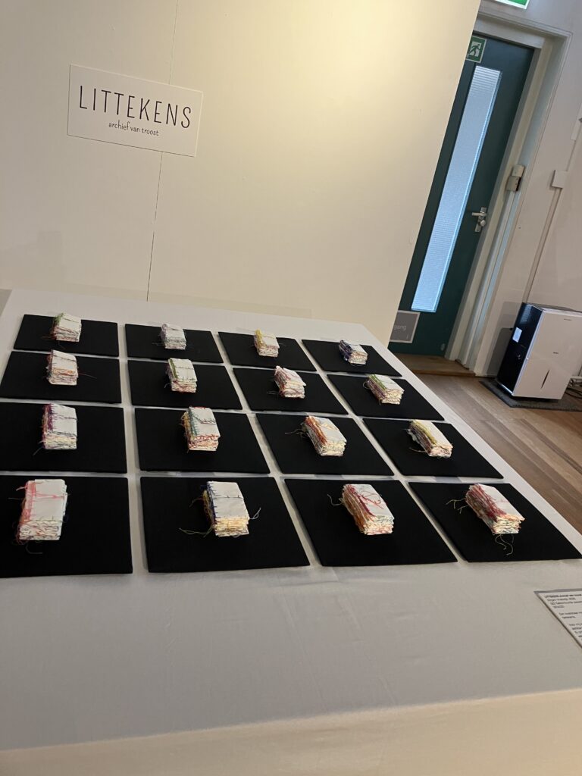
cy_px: 388
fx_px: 628
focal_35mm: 28
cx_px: 291
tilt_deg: -22.0
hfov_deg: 49.7
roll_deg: -11.0
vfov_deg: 63.4
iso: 125
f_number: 1.8
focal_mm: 3.99
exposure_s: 1/50
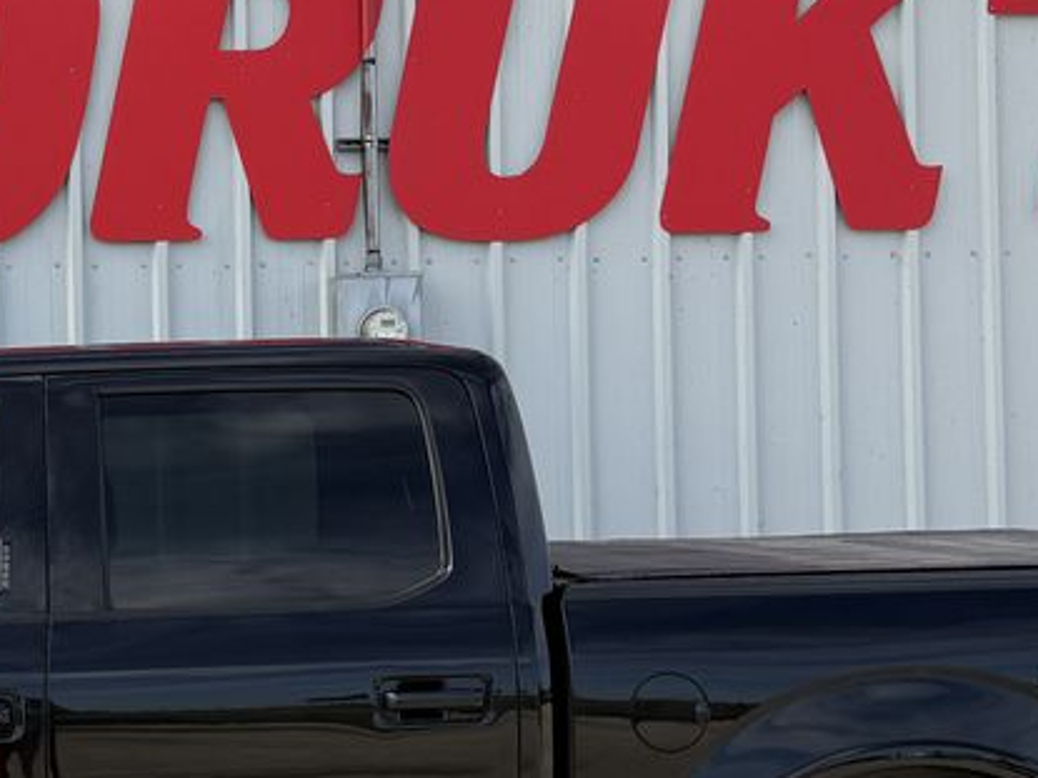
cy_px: 505
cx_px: 90
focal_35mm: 74
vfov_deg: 19.8
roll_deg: +1.3
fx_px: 2218
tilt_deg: -0.2
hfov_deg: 25.5
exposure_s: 1/3759
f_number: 1.78
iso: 100
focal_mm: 6.76
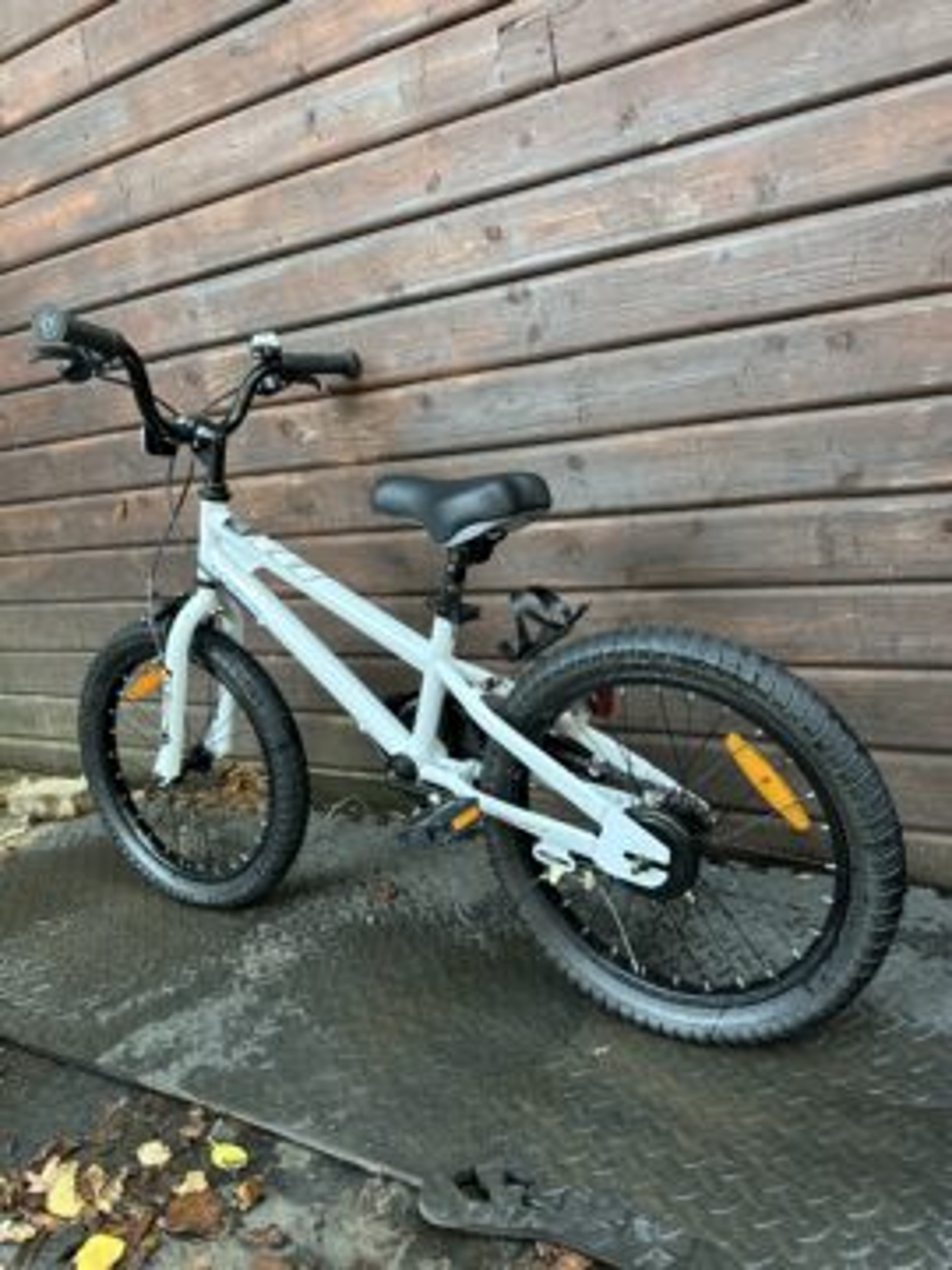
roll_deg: +8.5
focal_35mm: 24
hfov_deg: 56.8
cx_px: 476
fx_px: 880
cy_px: 635
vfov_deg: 71.6
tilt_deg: -13.7
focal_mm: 6.86
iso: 320
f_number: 1.78
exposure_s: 1/60
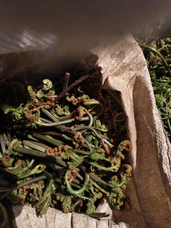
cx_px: 86
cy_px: 114
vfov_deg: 73.9
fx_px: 152
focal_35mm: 23
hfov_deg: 58.9
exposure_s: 1/14.3
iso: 8661
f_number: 1.88
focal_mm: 5.56
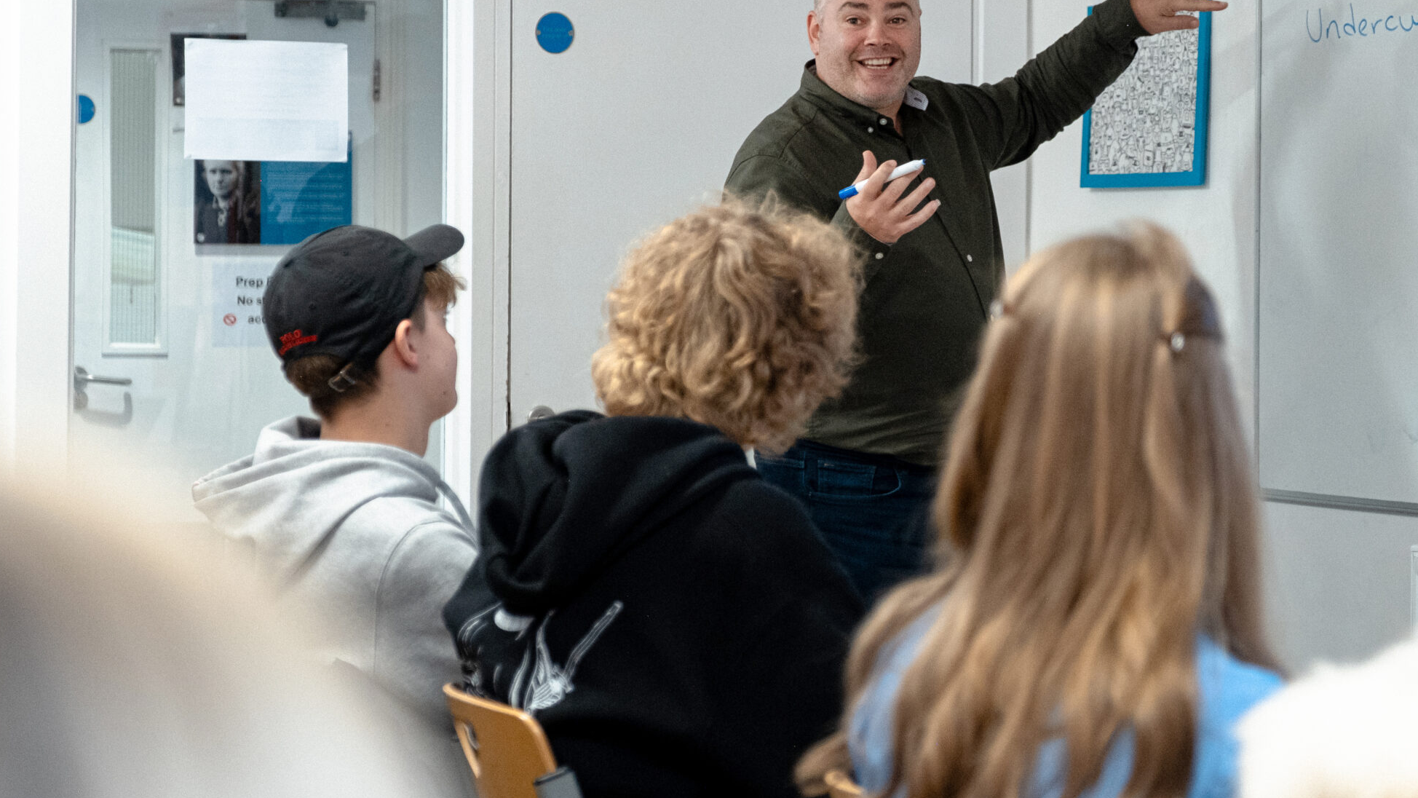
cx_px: 916
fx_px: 3986
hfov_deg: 20.1
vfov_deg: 11.4
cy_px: 269
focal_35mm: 106
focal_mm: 51.6
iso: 1000
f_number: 2.8
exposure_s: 1/320
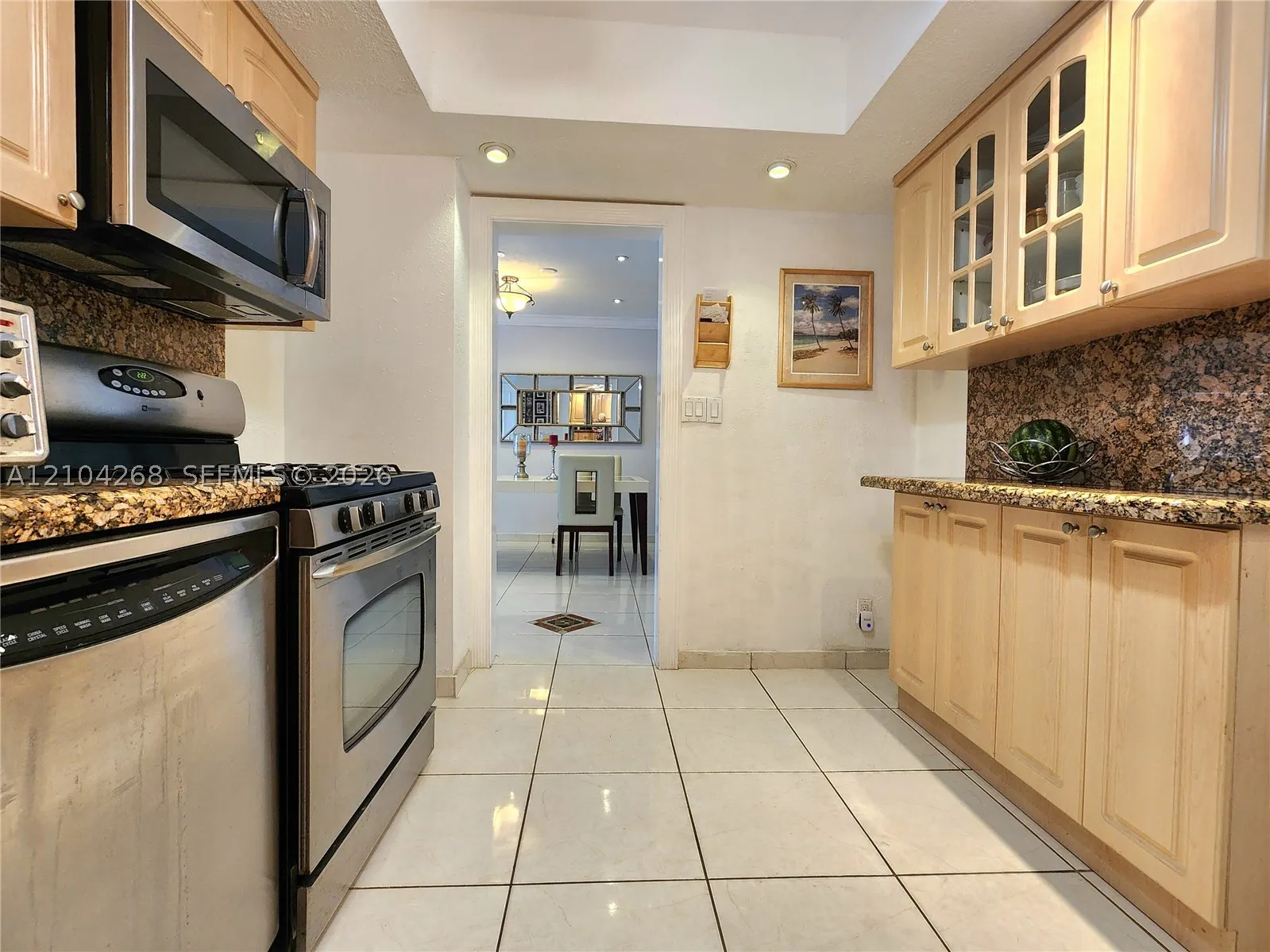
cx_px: 635
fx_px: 477
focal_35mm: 13
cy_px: 476
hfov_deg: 106.2
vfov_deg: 89.9
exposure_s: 1/60.2
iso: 200
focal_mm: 2.2
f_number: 2.2
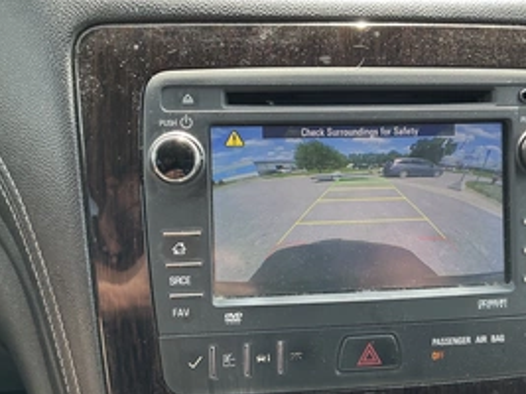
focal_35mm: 42
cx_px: 323
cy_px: 209
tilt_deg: -27.9
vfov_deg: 34.3
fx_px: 638
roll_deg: -1.1
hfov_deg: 44.5
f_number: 1.8
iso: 50
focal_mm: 3
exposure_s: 1/122
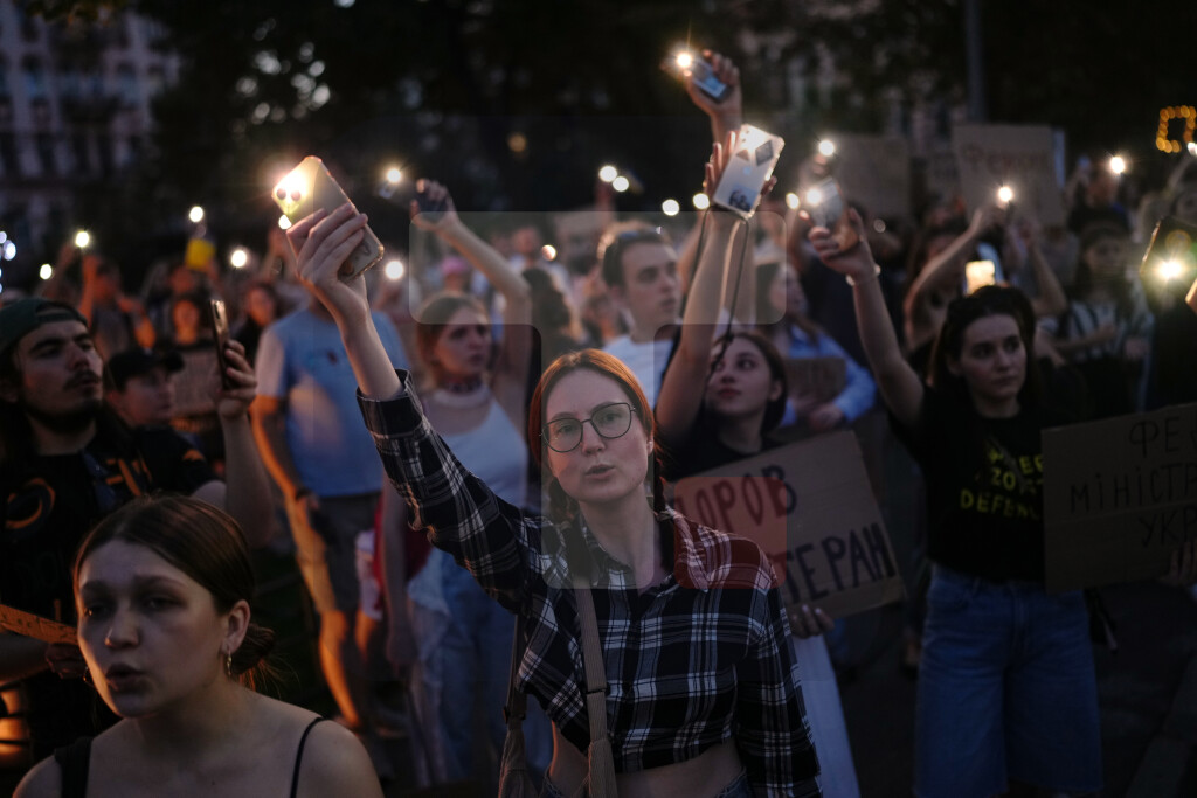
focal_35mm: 35
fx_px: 1164
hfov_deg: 54.4
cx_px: 598
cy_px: 399
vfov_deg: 37.9
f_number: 1.4
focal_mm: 35
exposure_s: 1/160
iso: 1000
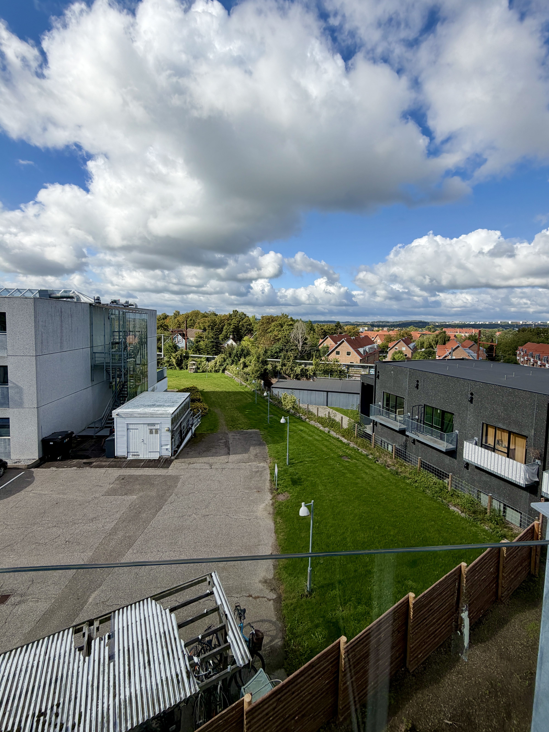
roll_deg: -1.5
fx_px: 317
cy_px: 344
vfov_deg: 98.1
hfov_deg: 81.7
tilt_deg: -3.2
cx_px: 283
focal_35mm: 15
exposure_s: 1/1001
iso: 20
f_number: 2.2
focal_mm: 2.22
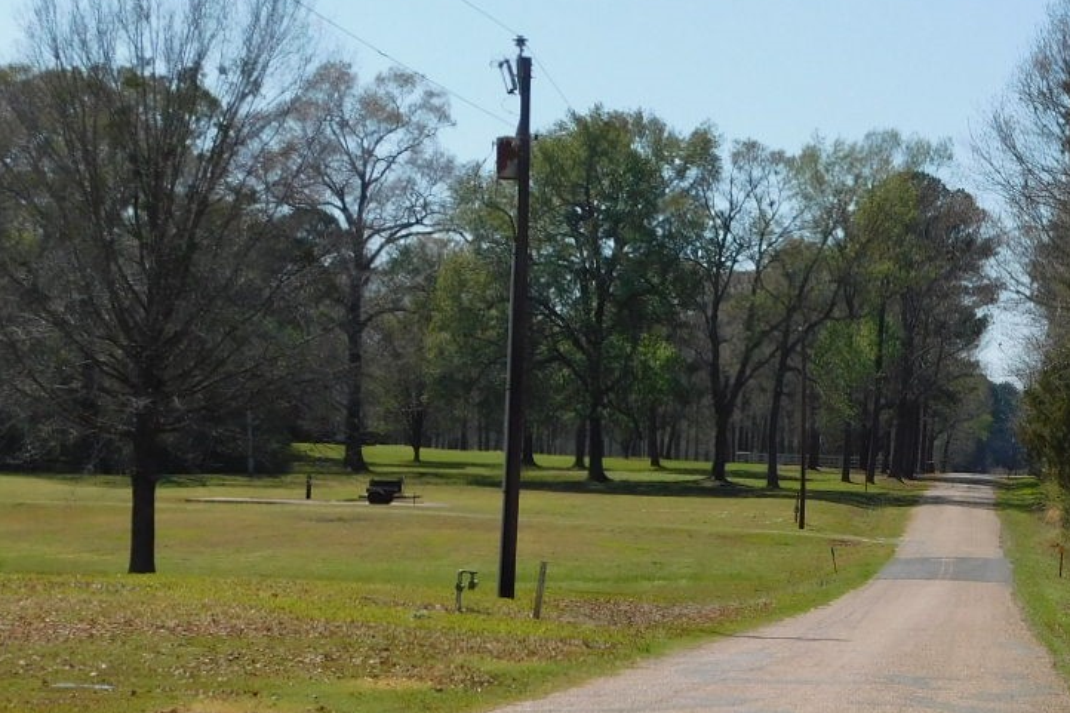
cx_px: 993
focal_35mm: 83
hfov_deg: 23.7
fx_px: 2466
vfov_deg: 16.3
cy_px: 559
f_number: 7
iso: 125
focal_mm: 6.3
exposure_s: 1/400
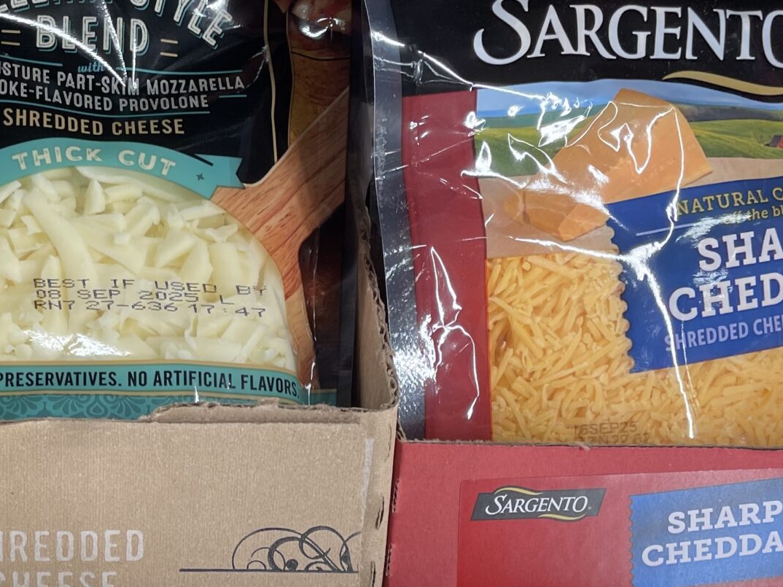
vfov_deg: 23.3
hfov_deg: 30.3
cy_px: 459
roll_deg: -1.4
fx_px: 1402
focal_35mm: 62
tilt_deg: -19.4
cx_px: 129
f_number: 1.6
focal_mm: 4.2
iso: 50
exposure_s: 1/65
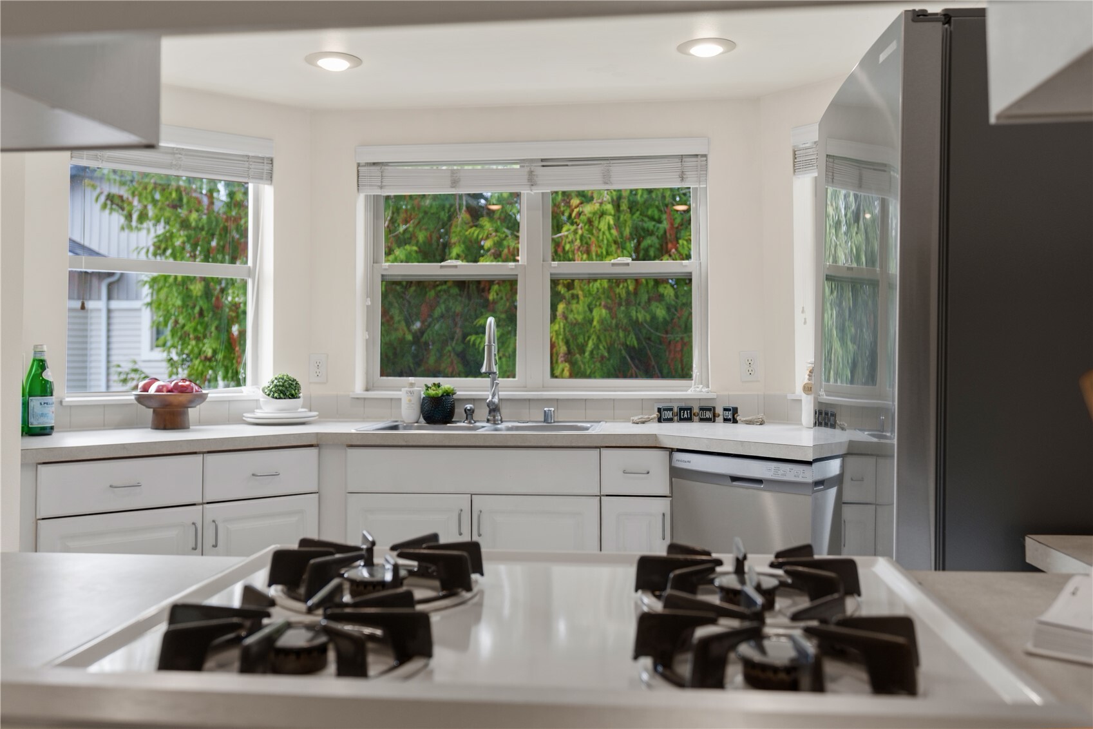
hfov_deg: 60.3
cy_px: 364
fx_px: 941
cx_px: 546
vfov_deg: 42.3
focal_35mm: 31
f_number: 4
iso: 400
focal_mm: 31
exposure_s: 1/60
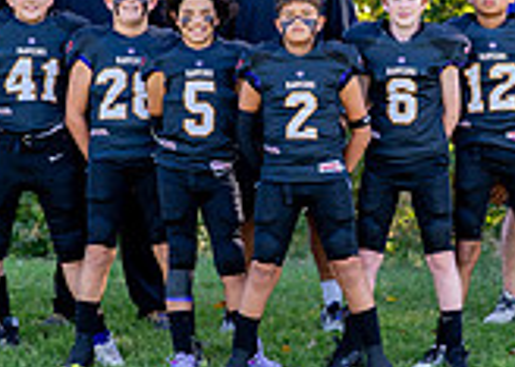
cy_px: 138
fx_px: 3114
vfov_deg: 6.8
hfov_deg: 9.5
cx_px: 272
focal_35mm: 213
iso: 160
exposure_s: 1/640
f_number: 2.5
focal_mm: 50
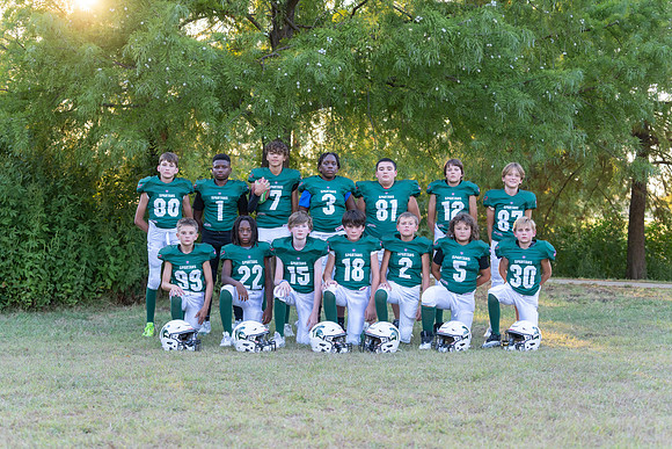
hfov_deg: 28.8
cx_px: 336
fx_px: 1307
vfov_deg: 19.5
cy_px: 224
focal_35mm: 70
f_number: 4
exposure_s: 1/320
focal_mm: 70
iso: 640
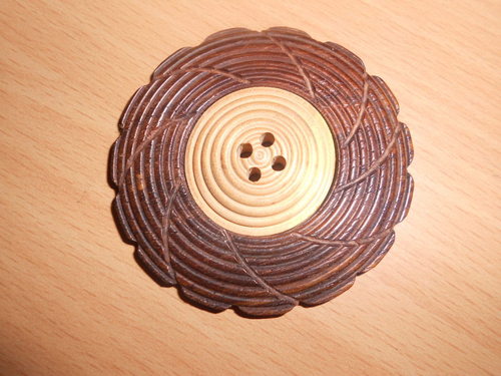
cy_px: 188
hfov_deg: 61.7
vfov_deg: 48.2
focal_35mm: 29
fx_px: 420
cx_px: 250
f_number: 8.5
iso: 80
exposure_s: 1/25
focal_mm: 5.1
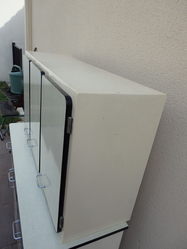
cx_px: 94
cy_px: 124
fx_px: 180
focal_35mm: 25
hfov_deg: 54.9
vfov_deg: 69.4
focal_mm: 4.5
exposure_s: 1/800
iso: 125
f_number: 3
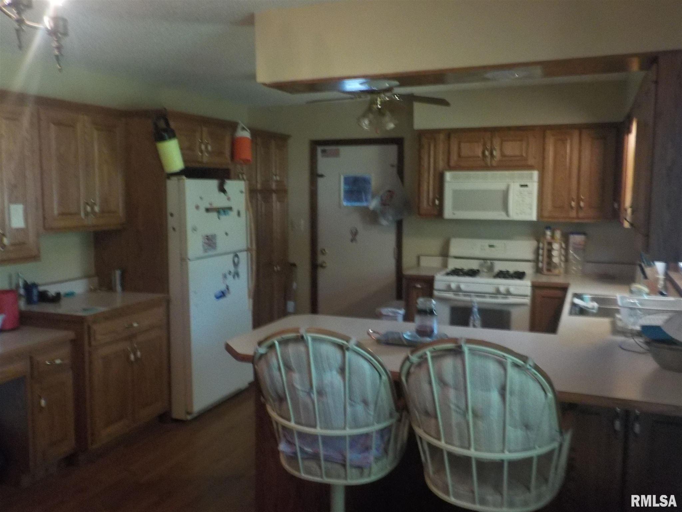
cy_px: 256
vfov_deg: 46.8
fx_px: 591
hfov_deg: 60.0
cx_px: 341
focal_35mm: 30
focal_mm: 4.1
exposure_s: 1/15
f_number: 3.3
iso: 500
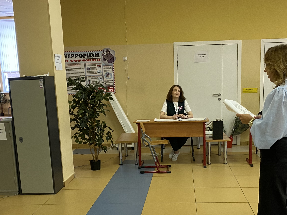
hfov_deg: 41.1
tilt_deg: -10.8
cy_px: 152
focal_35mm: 46
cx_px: 164
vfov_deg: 31.1
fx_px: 381
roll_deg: +2.4
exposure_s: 1/50
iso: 250
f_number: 1.8
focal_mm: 4.25
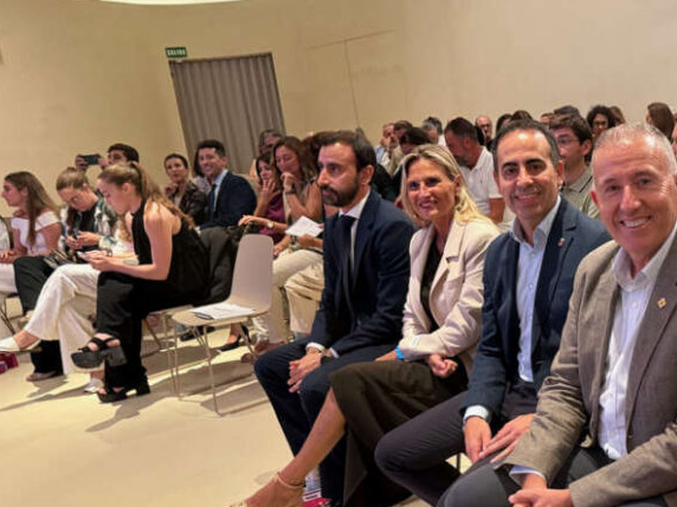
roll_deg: +5.5
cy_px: 336
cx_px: 581
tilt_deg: -15.4
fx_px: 841
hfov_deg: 41.1
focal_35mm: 43
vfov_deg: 33.3
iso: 500
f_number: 1.78
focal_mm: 6.76
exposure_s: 1/60
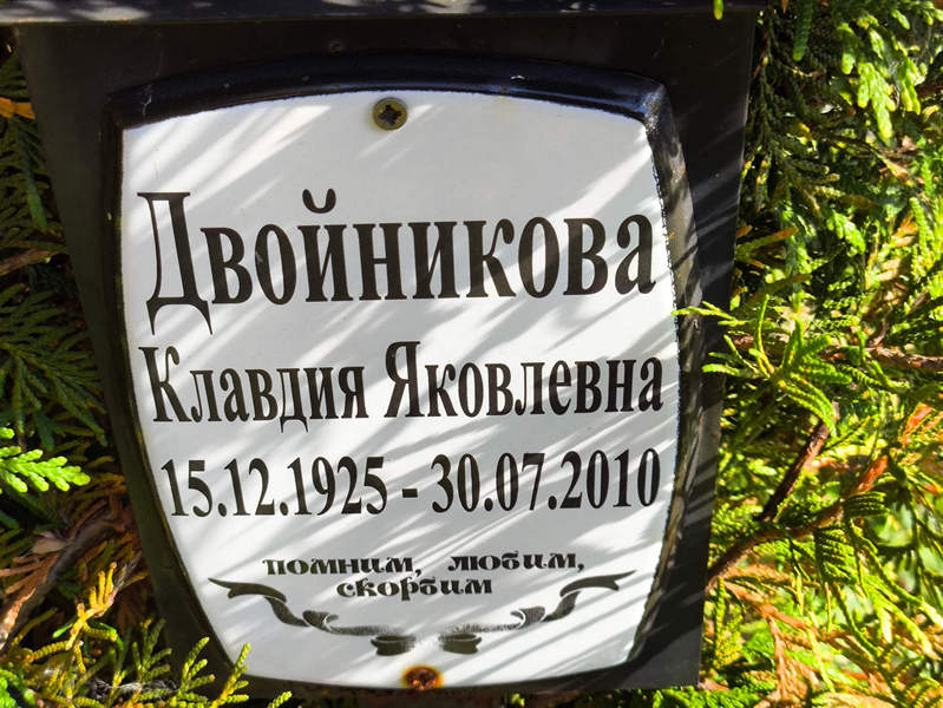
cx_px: 472
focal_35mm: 50
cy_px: 354
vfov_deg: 29.1
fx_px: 1363
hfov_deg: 38.2
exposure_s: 1/303
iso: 50
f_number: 1.7
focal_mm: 4.71
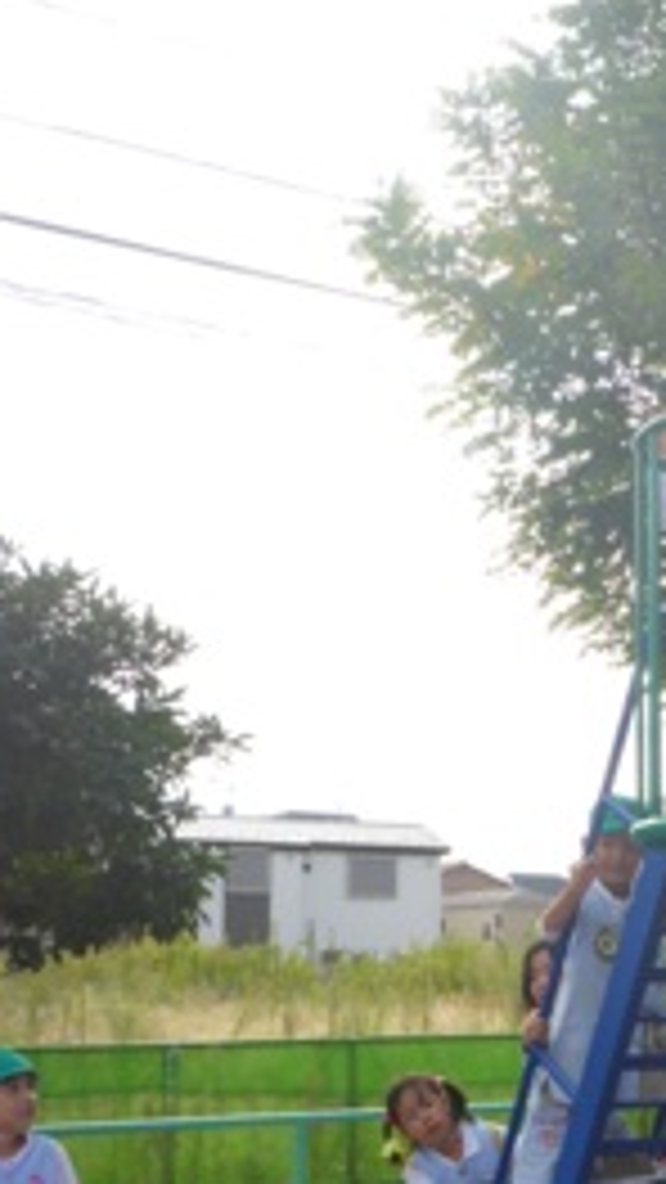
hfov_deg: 21.2
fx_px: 1695
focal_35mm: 54
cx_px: 724
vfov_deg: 37.8
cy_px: 846
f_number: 3.3
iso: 125
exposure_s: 1/500
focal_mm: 4.9
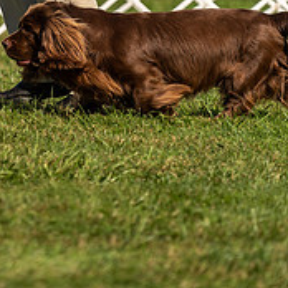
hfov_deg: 2.8
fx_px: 5968
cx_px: -27
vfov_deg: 2.8
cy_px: -68
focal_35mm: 634
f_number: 3.2
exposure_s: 1/2500
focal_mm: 192
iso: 100
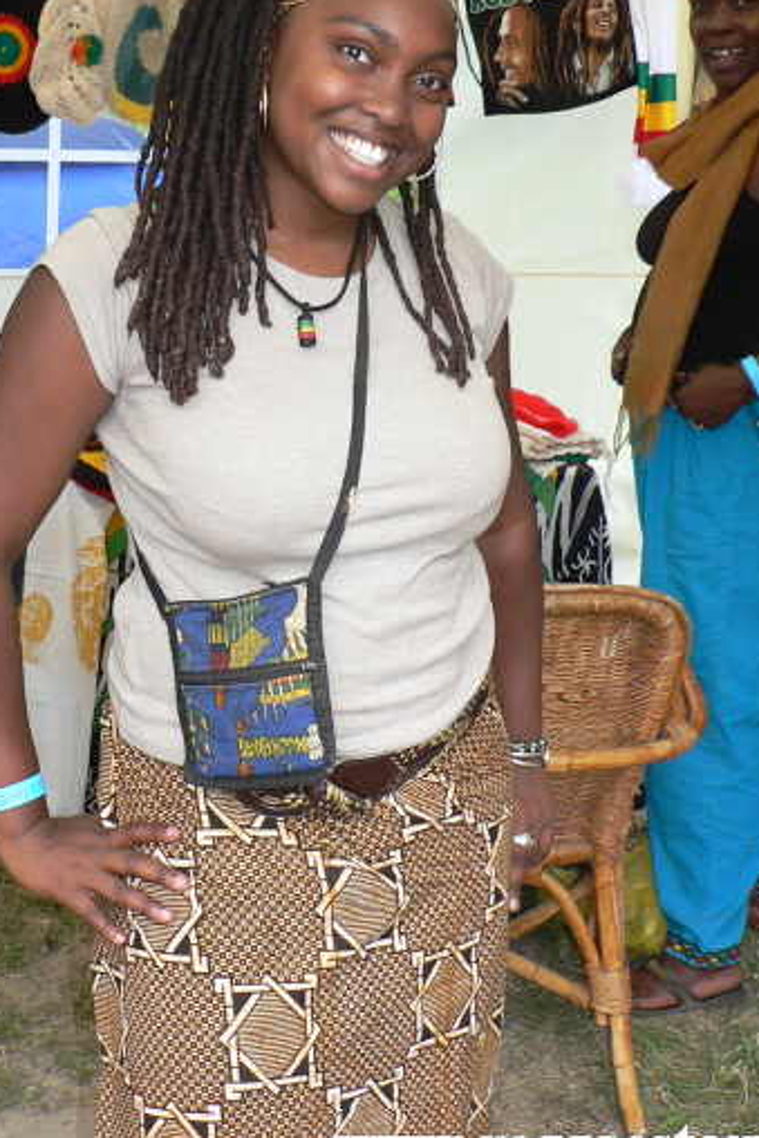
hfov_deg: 31.2
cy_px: 504
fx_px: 1359
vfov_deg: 45.3
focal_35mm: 43
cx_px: 383
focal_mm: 6
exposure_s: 1/100
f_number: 2.8
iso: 64
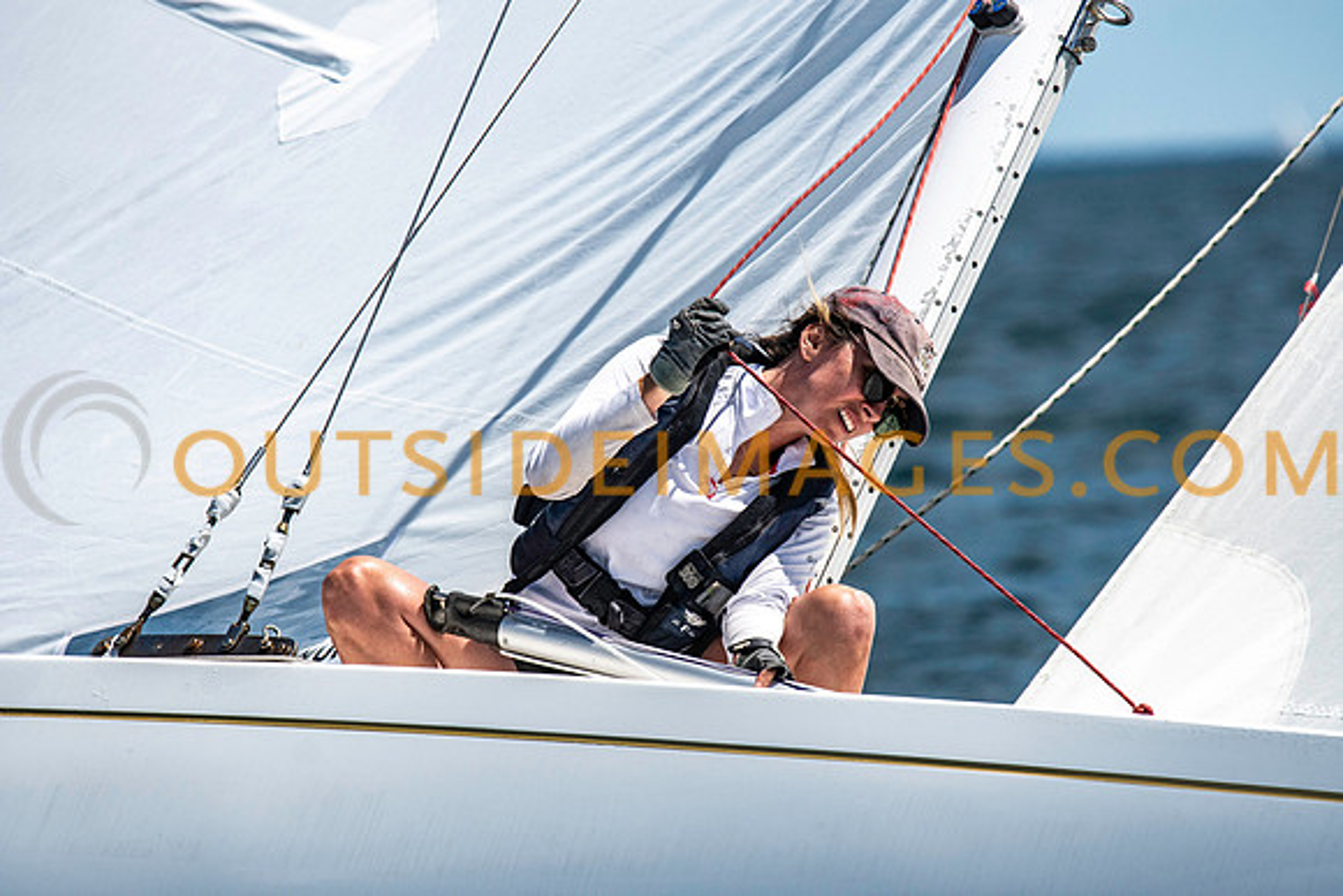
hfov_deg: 4.6
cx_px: 672
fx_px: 16791
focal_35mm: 450
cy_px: 448
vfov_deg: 3.1
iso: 320
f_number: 5.6
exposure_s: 1/3200
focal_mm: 300
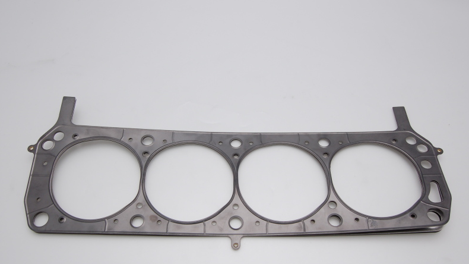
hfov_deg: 56.6
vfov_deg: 33.7
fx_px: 435
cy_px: 144
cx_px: 234
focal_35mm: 35
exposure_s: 1/125
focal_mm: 22
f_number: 11
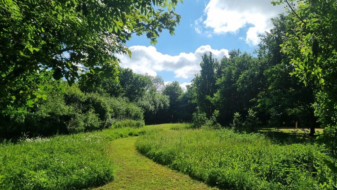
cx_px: 170
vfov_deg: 40.2
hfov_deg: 66.1
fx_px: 259
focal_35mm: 29
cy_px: 94
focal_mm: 5.4
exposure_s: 1/4128
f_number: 1.8
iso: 50
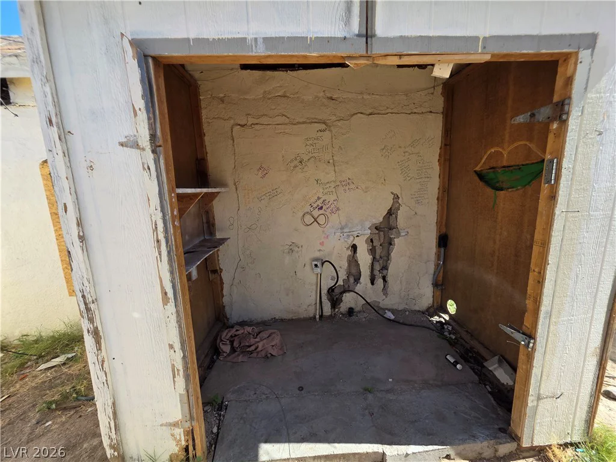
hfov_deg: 106.2
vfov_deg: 89.9
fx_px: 231
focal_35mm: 13
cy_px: 231
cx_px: 308
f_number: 1.9
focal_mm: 2.2
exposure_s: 1/742
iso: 40
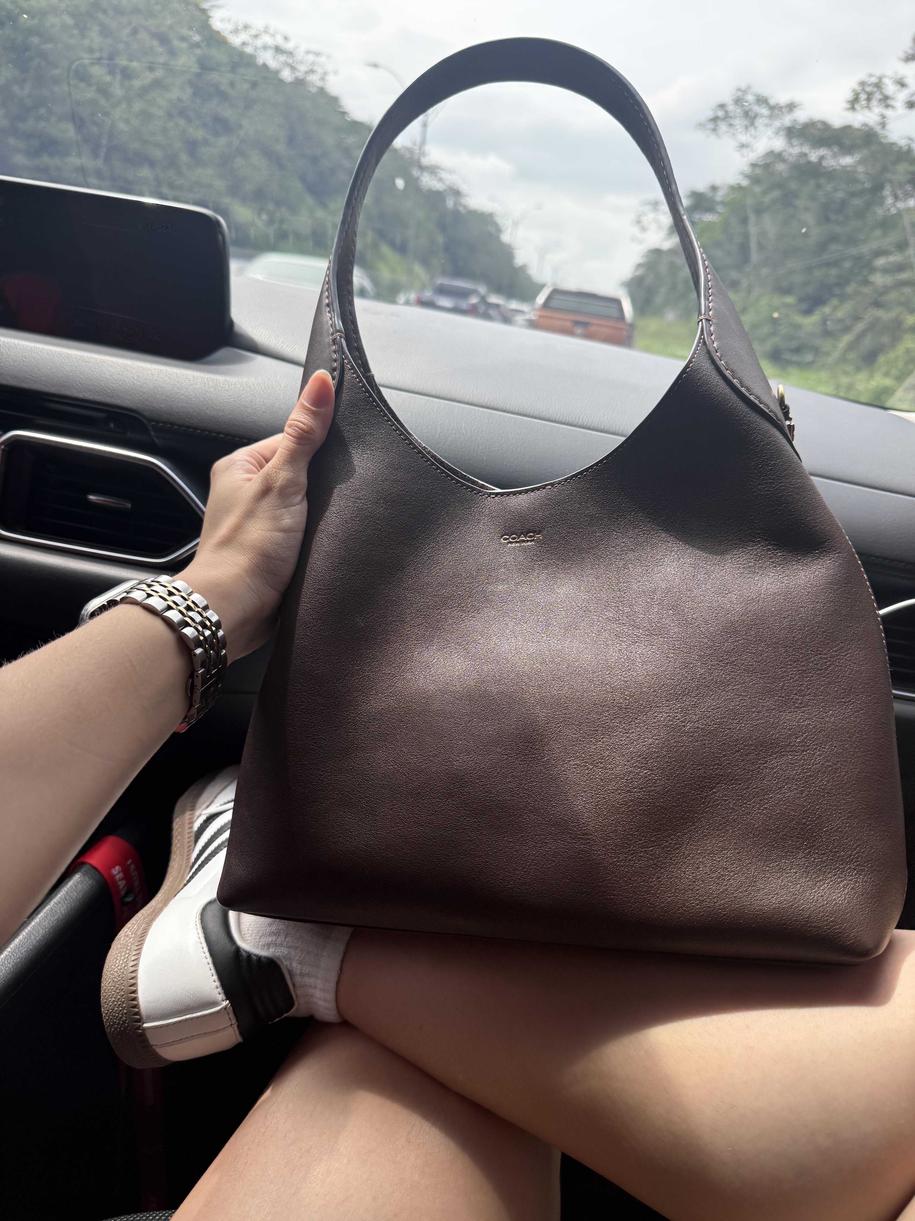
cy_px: 610
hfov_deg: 56.8
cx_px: 458
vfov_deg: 71.6
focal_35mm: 24
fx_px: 846
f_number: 1.78
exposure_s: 1/524
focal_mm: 6.76
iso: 100
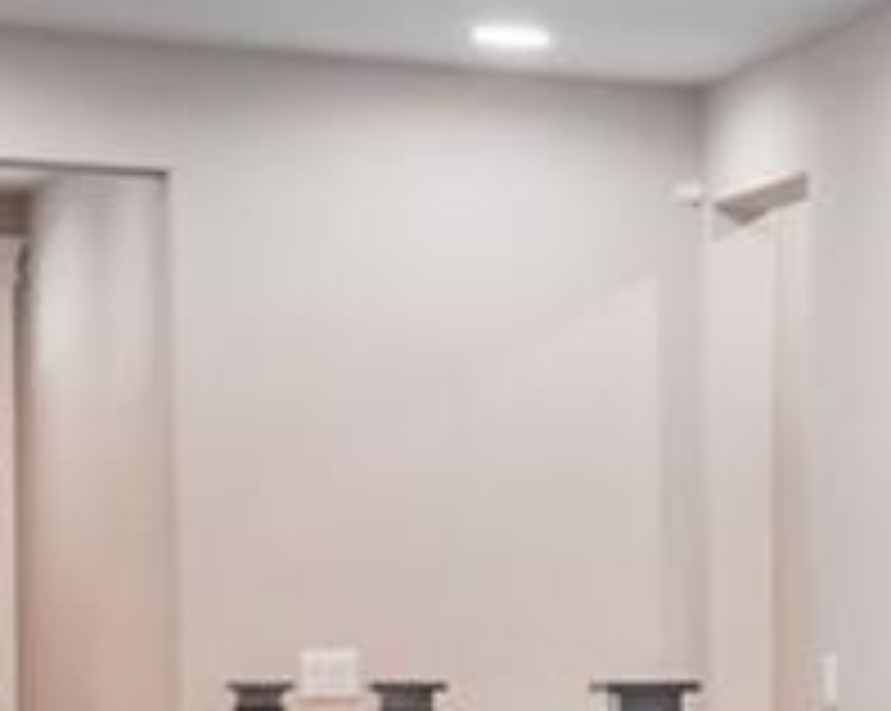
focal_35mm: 114
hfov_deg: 10.1
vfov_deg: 13.3
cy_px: 698
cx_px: 2925
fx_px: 3003
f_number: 8
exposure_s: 1/13
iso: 400
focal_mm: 10
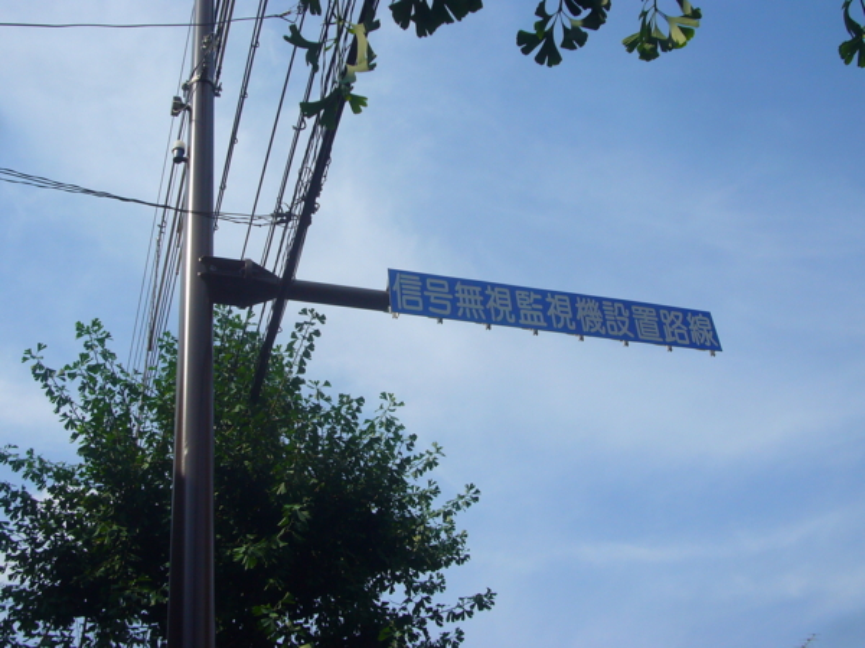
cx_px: 432
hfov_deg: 38.9
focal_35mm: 49
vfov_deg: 29.7
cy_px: 324
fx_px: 1224
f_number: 7.1
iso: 80
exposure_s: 1/400
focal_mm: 8.1
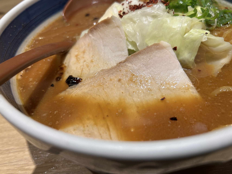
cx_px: 116
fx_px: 174
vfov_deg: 53.1
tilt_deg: -45.6
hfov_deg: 67.3
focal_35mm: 26
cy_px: 87
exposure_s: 1/120
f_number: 1.5
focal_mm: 5.7
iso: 50
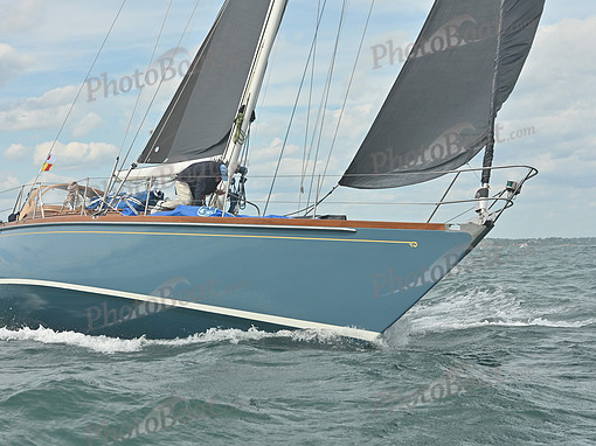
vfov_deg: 15.9
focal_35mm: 93
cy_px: 224
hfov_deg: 21.1
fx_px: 1600
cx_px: 311
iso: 320
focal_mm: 85
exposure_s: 1/1250
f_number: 9
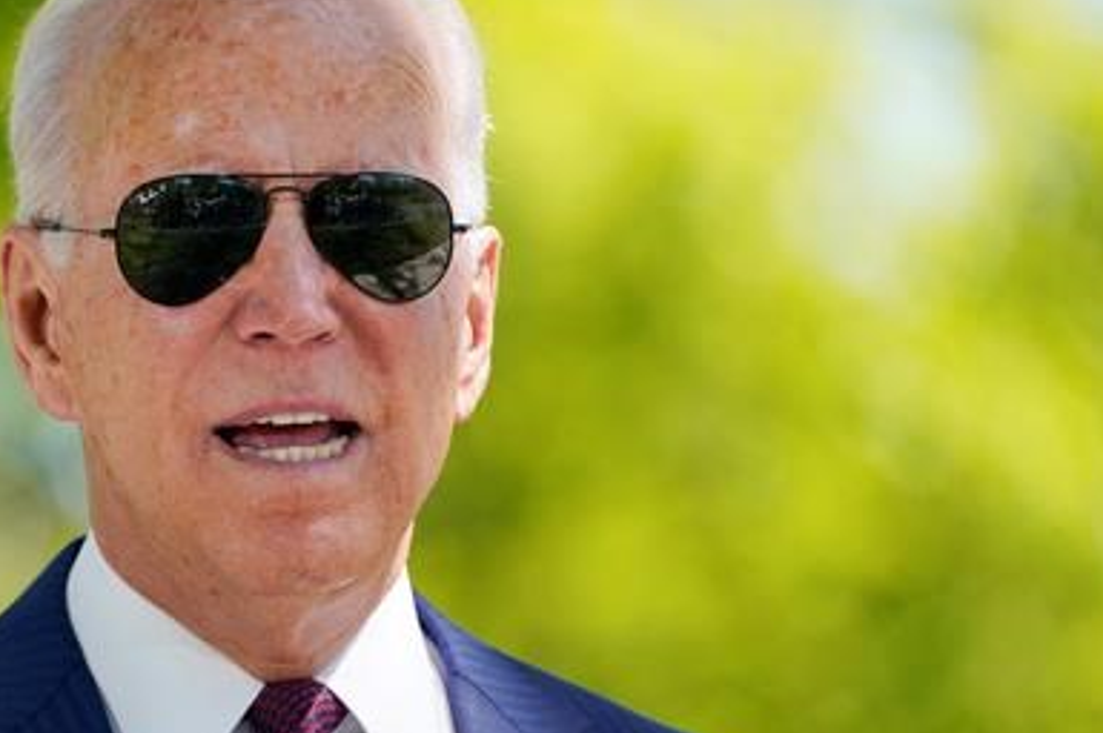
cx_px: 235
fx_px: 20694
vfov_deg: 2.0
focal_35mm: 676
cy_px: 505
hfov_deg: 3.1
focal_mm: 400
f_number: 5.6
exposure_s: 1/640
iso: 320
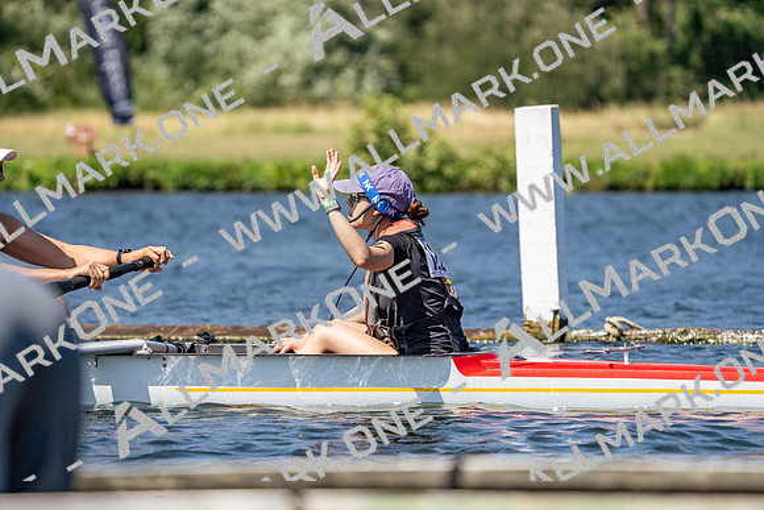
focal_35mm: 284
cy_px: 255
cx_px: 382
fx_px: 6028
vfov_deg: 4.8
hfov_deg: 7.3
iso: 250
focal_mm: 284
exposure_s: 1/2000
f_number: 5.6
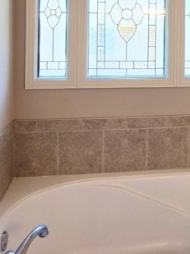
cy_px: 40
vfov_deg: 50.9
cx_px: 126
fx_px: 242
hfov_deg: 42.4
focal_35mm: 33
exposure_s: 1/60
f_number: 2.2
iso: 64
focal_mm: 2.2
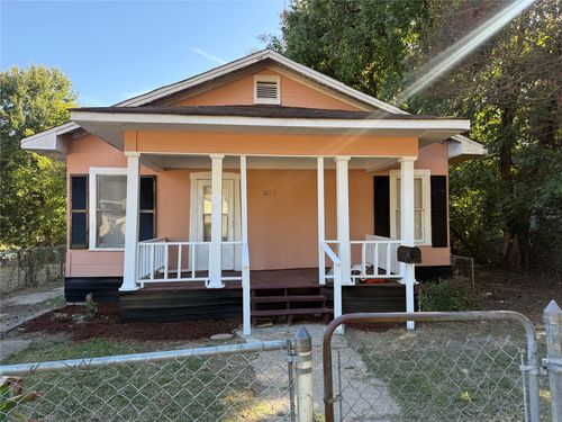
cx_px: 281
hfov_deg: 71.6
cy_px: 211
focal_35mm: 24
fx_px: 390
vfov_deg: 56.8
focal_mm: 6.76
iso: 80
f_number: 1.78
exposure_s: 1/467
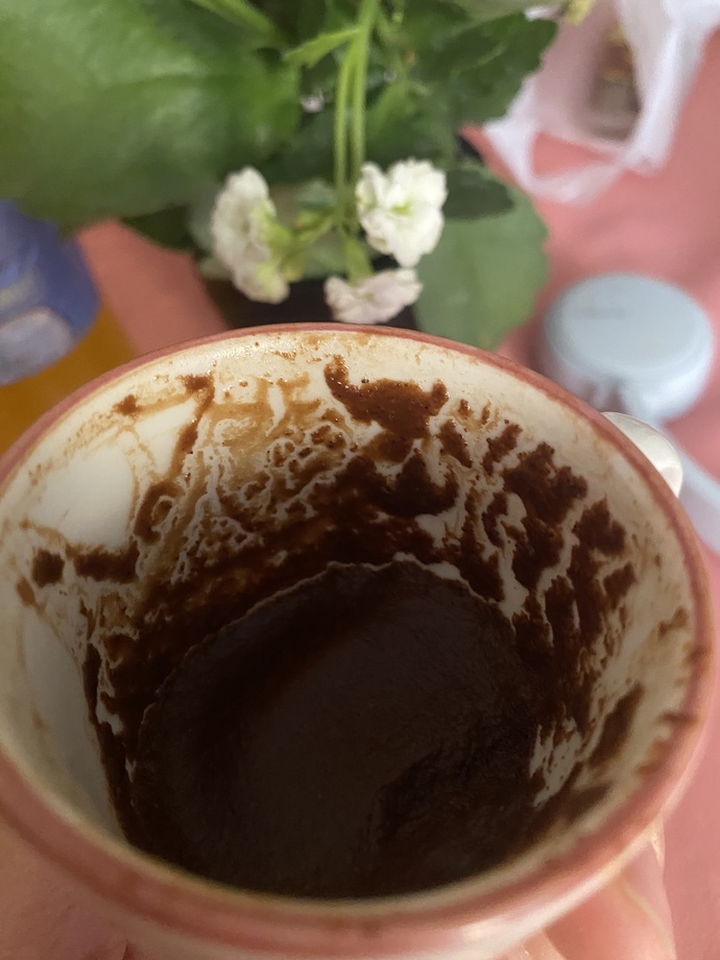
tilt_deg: -50.7
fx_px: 693
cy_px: 480
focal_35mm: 25
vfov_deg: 69.4
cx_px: 360
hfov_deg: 54.9
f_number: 1.8
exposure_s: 1/25
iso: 640
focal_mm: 4.25
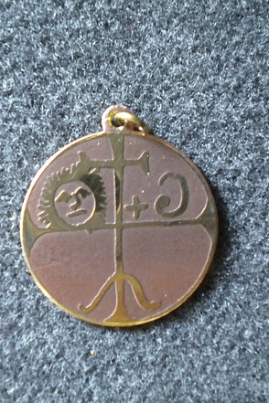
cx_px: 115
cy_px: 201
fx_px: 650
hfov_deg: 23.4
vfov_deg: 34.5
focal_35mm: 58
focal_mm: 7.4
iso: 400
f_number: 3.5
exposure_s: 1/12.7
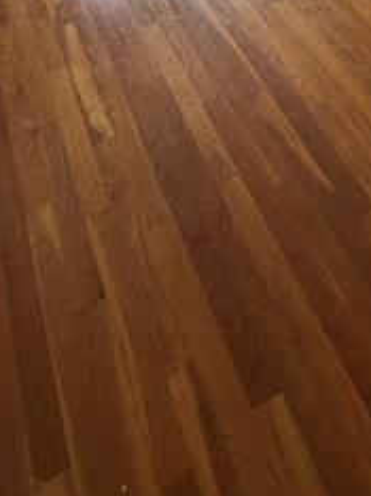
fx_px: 659
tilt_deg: -24.4
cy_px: -193
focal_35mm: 46
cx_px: 301
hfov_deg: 30.6
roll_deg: +2.9
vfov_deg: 30.0
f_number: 2.2
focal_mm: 2.22
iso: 160
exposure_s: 1/121
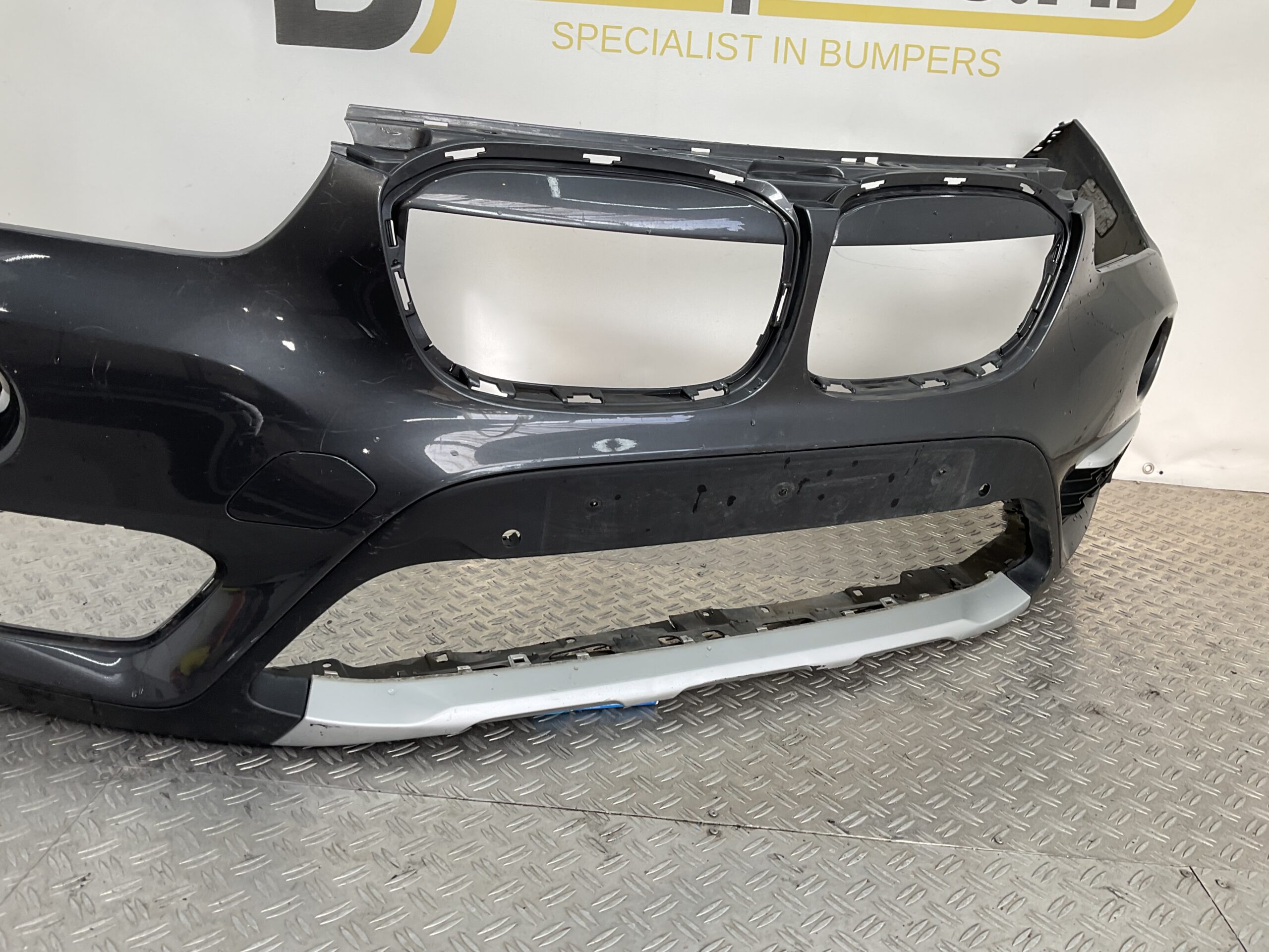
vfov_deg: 48.2
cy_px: 476
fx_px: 1063
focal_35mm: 29
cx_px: 634
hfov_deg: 61.7
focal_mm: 3
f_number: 1.8
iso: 16
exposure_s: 1/169
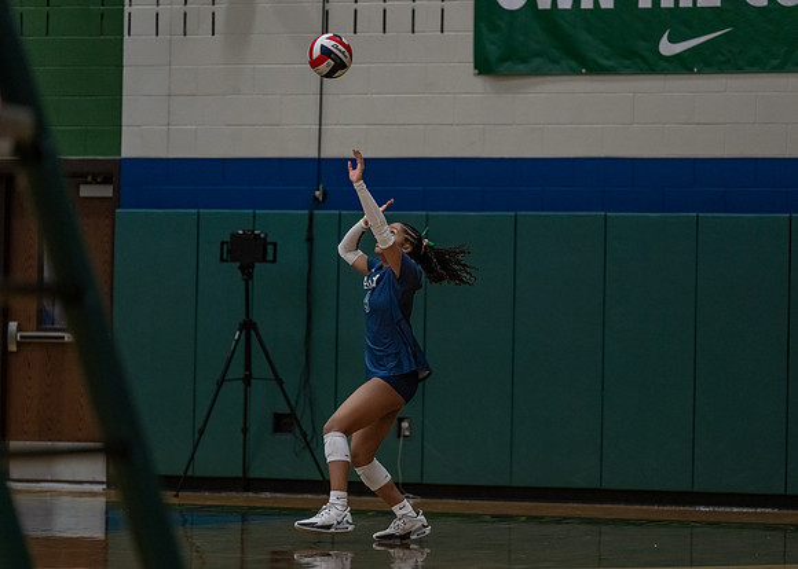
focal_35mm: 166
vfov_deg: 8.7
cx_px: 399
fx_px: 3751
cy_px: 284
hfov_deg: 12.1
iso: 2500
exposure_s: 1/1000
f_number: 2.8
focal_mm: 158
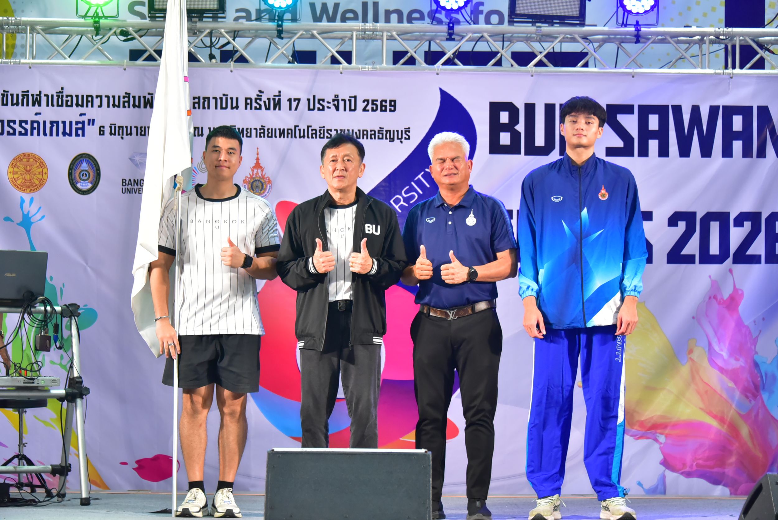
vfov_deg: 15.2
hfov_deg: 22.6
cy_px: 260
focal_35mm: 90
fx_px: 1946
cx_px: 389
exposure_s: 1/200
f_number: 5.6
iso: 3200
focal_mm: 90
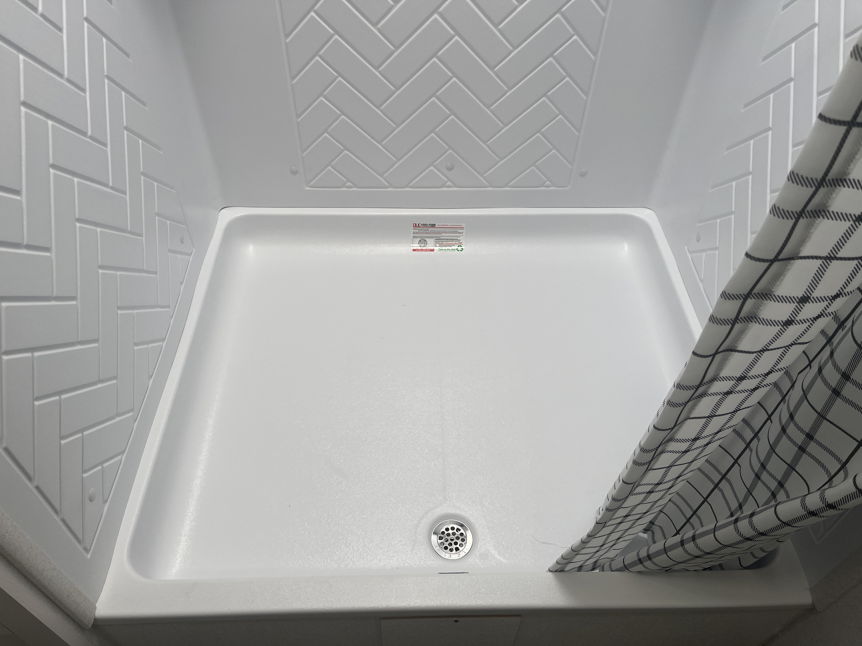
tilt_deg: -47.4
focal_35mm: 26
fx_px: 647
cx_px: 431
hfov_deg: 67.3
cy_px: 323
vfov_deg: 53.1
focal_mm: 5.1
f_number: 1.6
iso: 40
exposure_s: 1/254
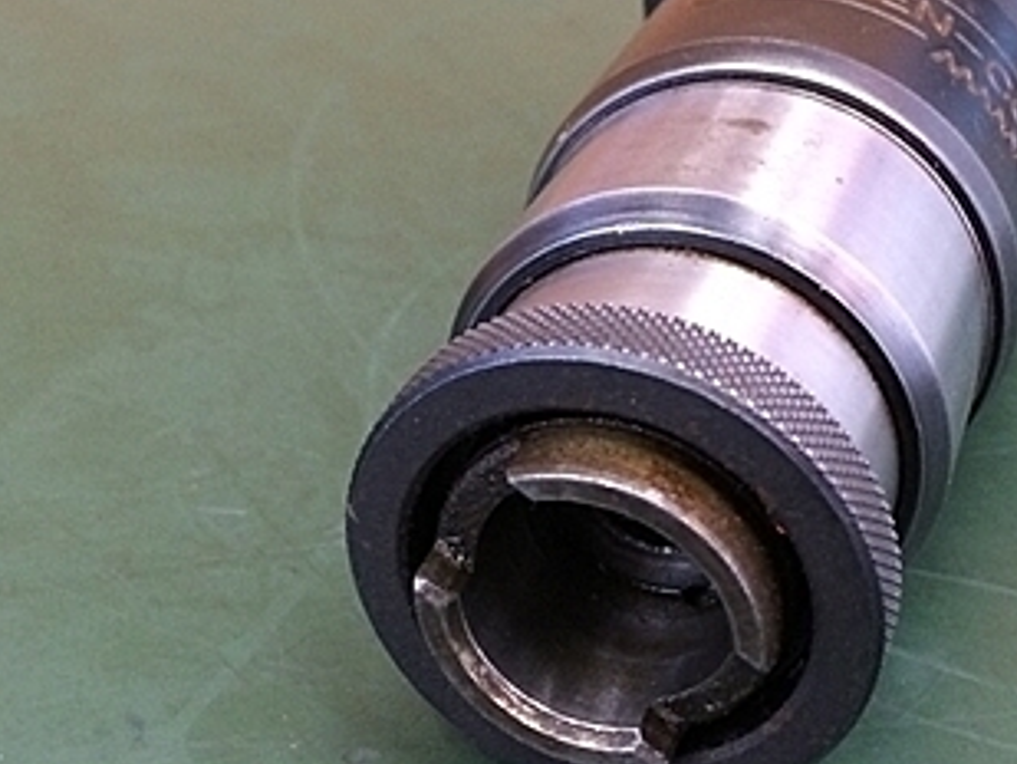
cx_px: 589
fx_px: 1763
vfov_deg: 24.4
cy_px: 438
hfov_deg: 32.1
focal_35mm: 60
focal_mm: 4.15
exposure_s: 1/30
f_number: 2.2
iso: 200
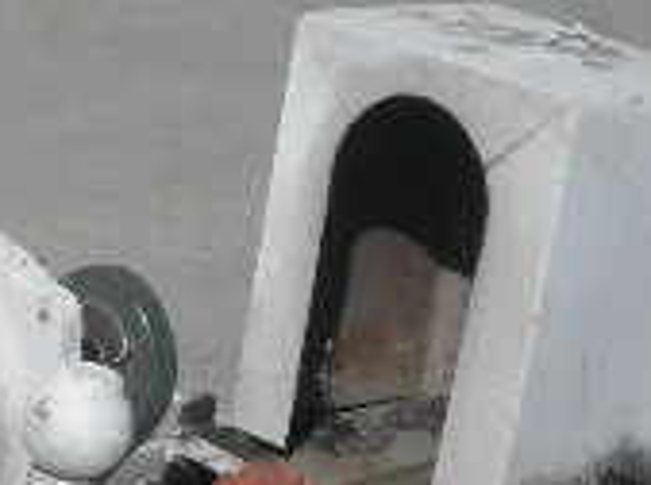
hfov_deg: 11.7
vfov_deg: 8.7
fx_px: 3134
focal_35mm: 167
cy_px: 616
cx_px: -96
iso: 64
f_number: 9.6
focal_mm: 7.9
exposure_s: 1/250
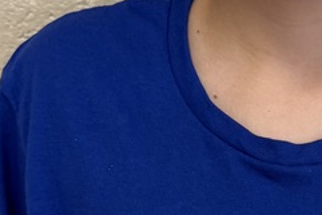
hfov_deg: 18.7
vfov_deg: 12.9
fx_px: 949
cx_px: 327
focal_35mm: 106
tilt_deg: -13.9
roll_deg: -1.1
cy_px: 124
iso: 200
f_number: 1.78
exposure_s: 1/62
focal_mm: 6.76
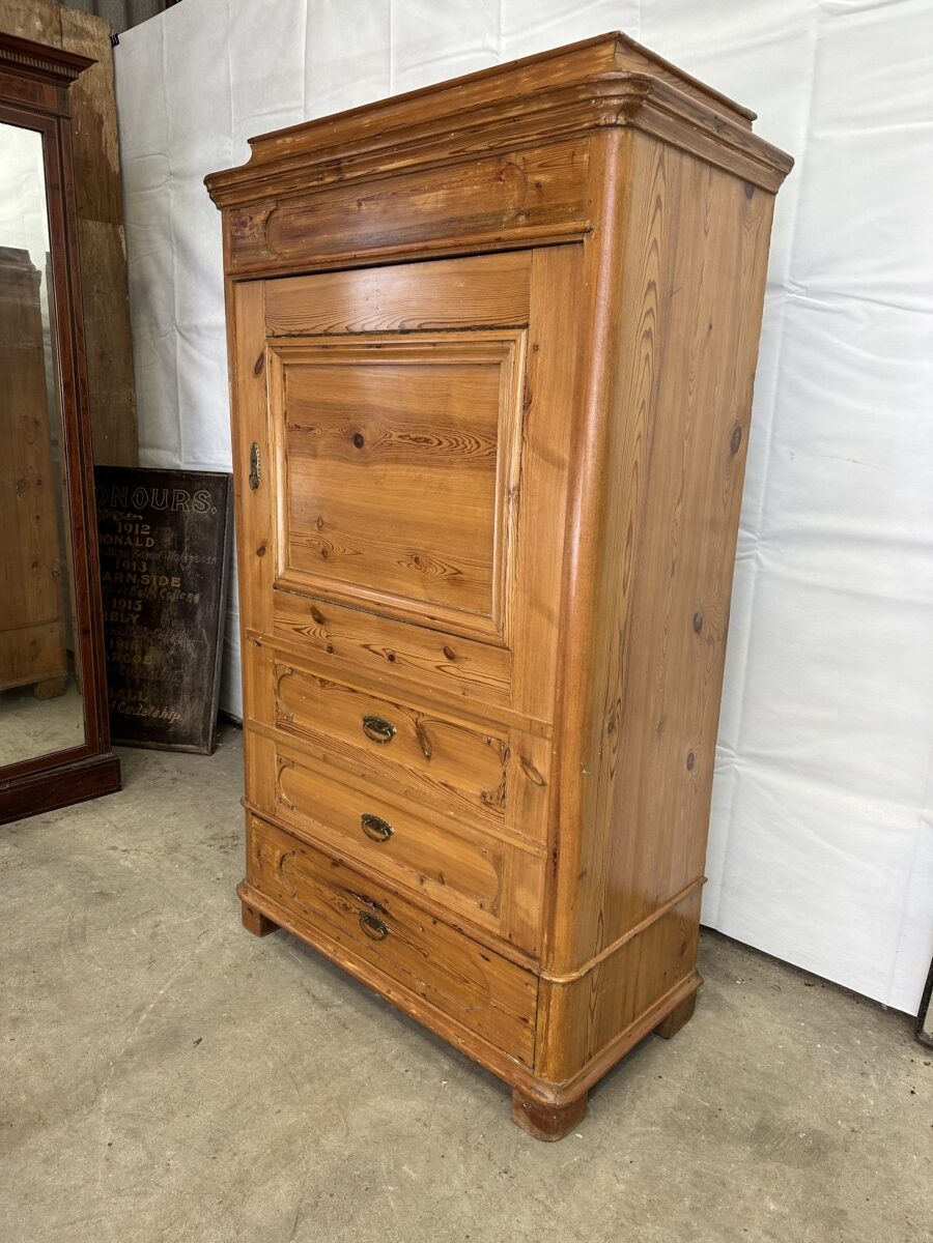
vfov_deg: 71.6
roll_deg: -1.4
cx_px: 466
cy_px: 622
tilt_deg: -14.2
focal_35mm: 24
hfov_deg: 56.8
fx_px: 862
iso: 125
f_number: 1.78
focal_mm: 6.86
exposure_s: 1/100
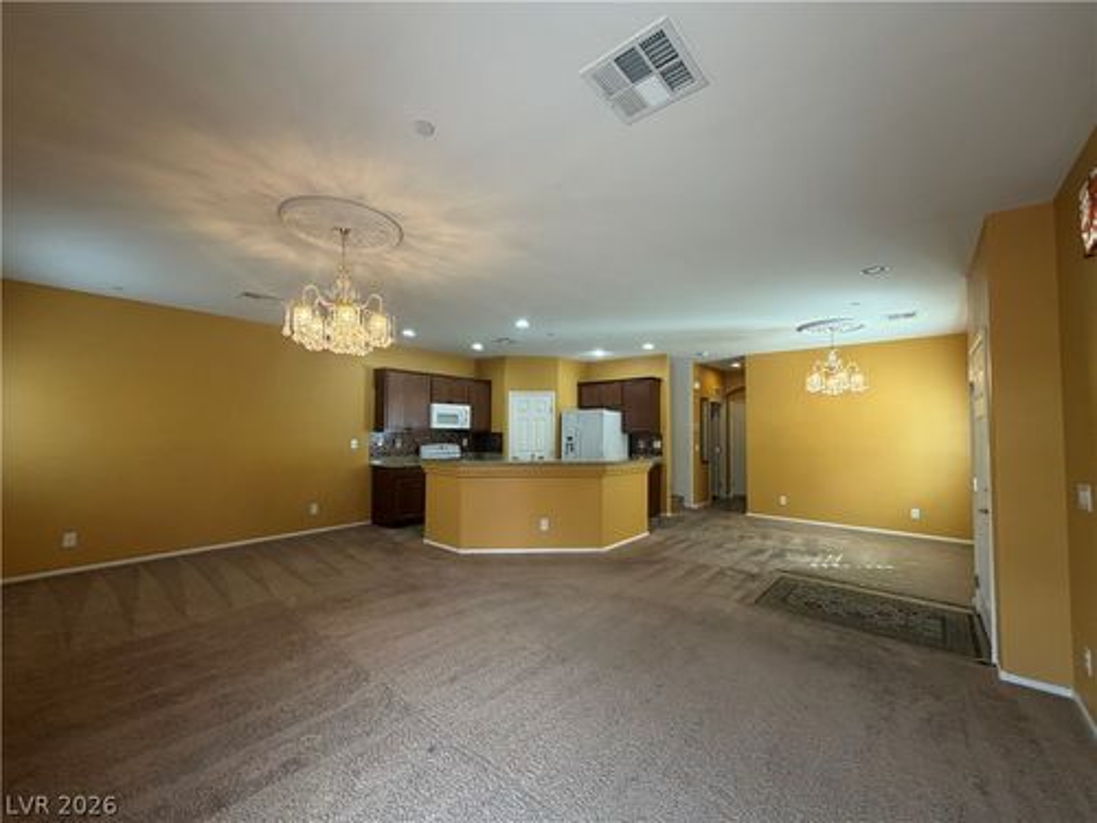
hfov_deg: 102.1
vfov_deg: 85.7
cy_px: 412
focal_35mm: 14
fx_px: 444
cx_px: 548
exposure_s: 1/120
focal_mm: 2.22
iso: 320
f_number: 2.2
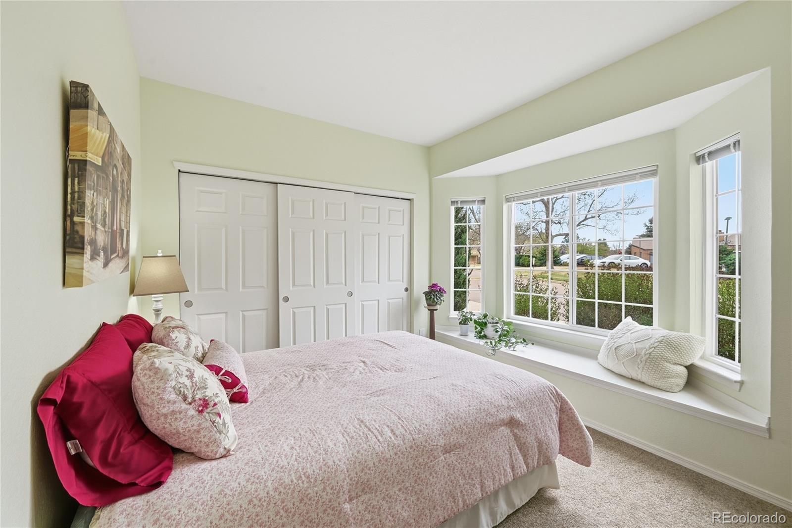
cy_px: 264
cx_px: 396
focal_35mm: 14
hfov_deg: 104.3
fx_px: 308
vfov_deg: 81.2
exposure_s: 1/1250
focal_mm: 14
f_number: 8
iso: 400
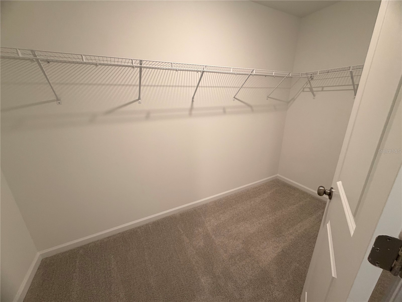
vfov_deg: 85.7
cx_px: 201
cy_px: 151
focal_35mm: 14
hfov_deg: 102.1
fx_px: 163
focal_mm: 2.22
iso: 200
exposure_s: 1/60
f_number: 2.2
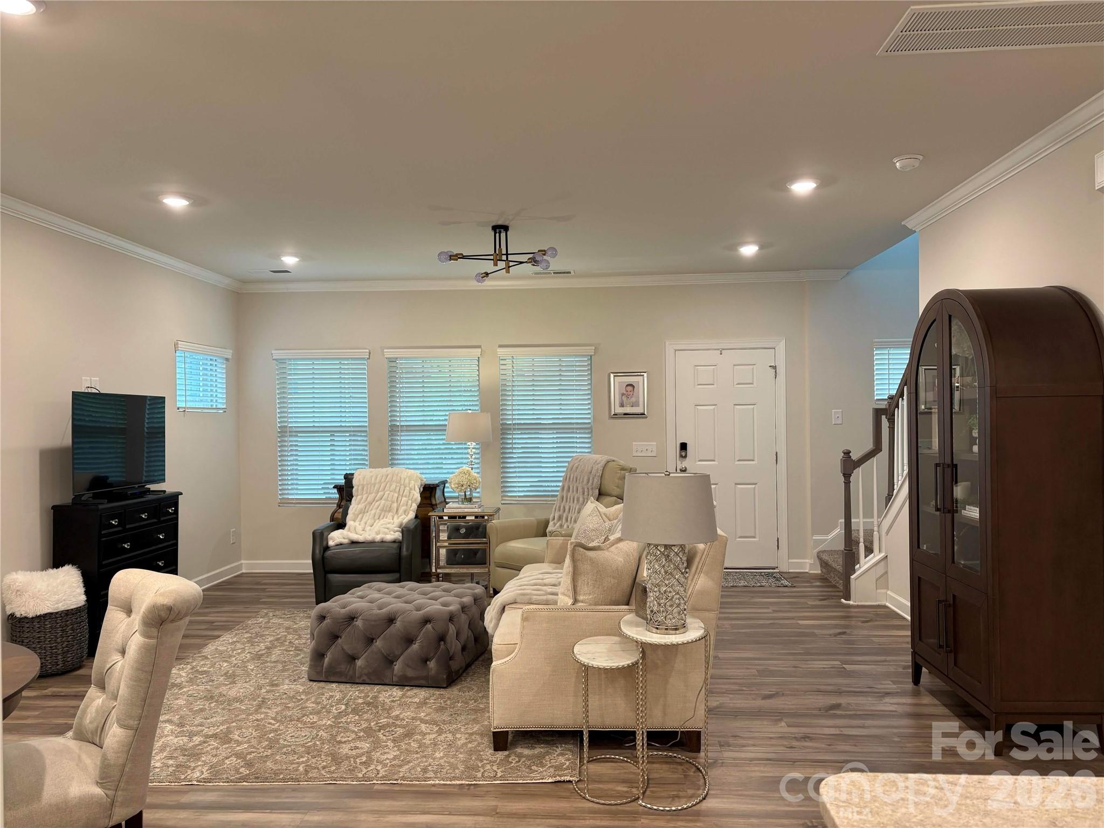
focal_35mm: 26
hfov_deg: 67.3
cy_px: 414
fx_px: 829
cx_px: 552
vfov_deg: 53.1
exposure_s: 1/60
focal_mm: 5.96
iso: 100
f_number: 1.6
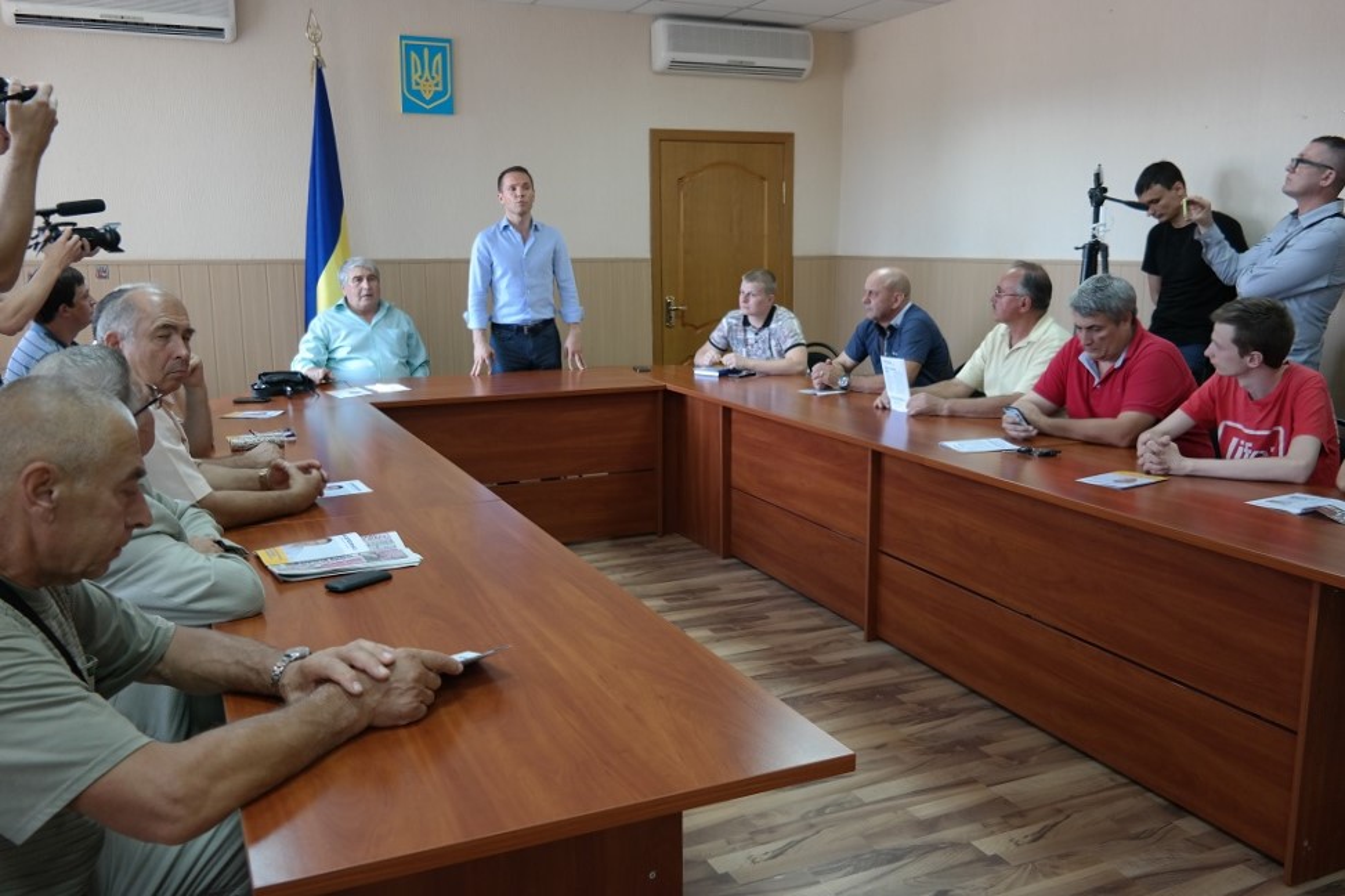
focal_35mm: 29
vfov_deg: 44.9
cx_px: 672
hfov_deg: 63.7
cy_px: 448
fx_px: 1083
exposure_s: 1/40
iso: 400
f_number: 3.5
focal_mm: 19
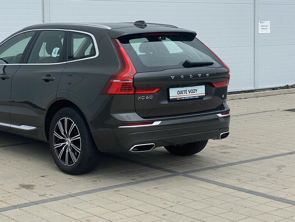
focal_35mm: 75
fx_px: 639
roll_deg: +0.1
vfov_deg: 19.6
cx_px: 84
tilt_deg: -6.9
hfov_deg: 25.8
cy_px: 76
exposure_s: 1/578
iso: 20
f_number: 2
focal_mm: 6
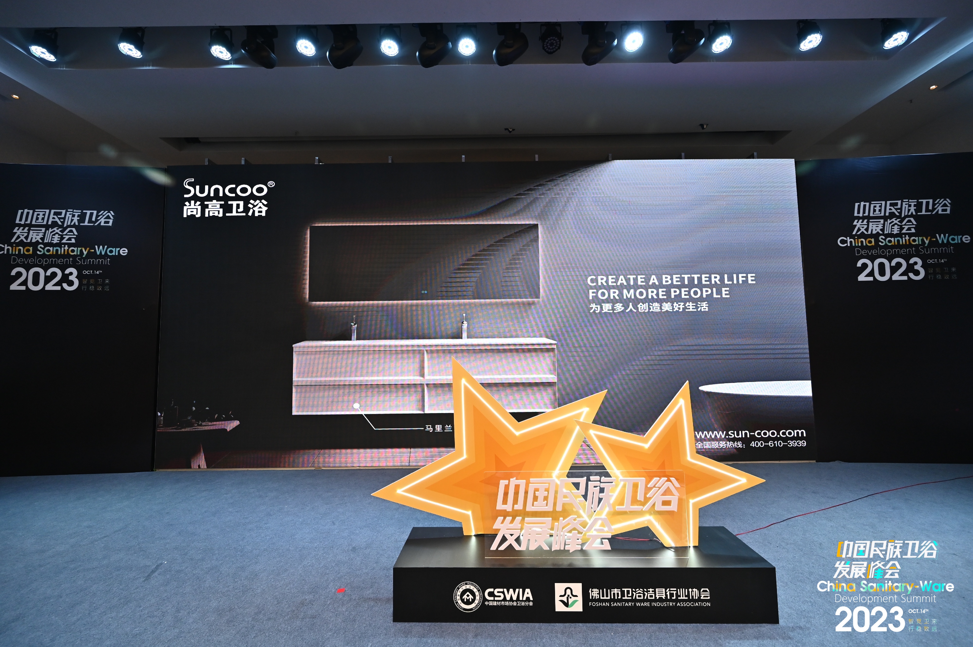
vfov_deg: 81.1
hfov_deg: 104.3
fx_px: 378
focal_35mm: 14
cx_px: 486
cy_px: 324
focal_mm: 14
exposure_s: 1/200
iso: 800
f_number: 5
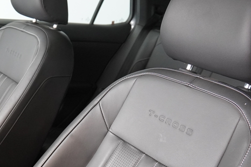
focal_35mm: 52
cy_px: 125
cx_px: 46
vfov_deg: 25.7
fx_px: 363
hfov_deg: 36.7
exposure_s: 1/160
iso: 1600
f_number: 3.5
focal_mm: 17
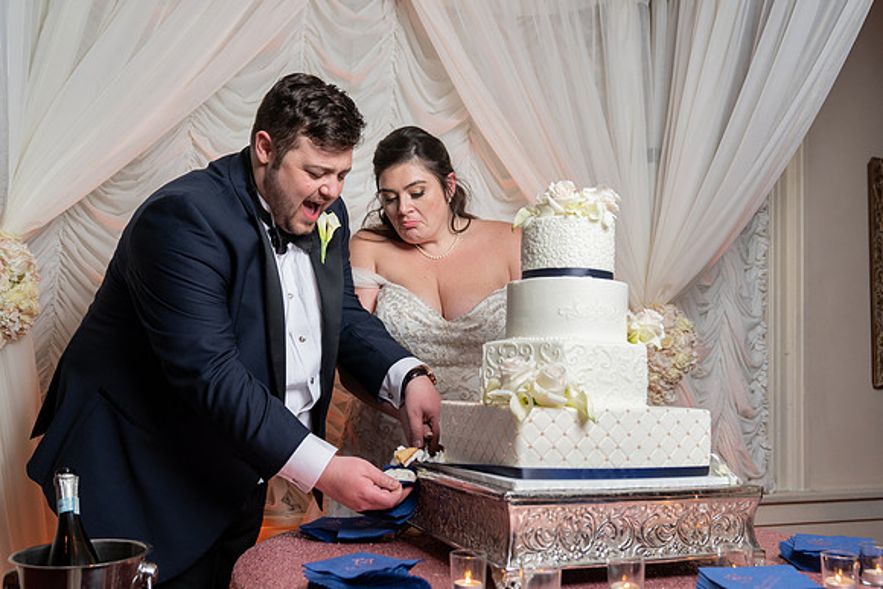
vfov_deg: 39.8
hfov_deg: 56.9
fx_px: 815
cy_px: 294
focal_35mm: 33
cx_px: 442
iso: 1250
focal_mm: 31
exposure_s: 1/200
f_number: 4
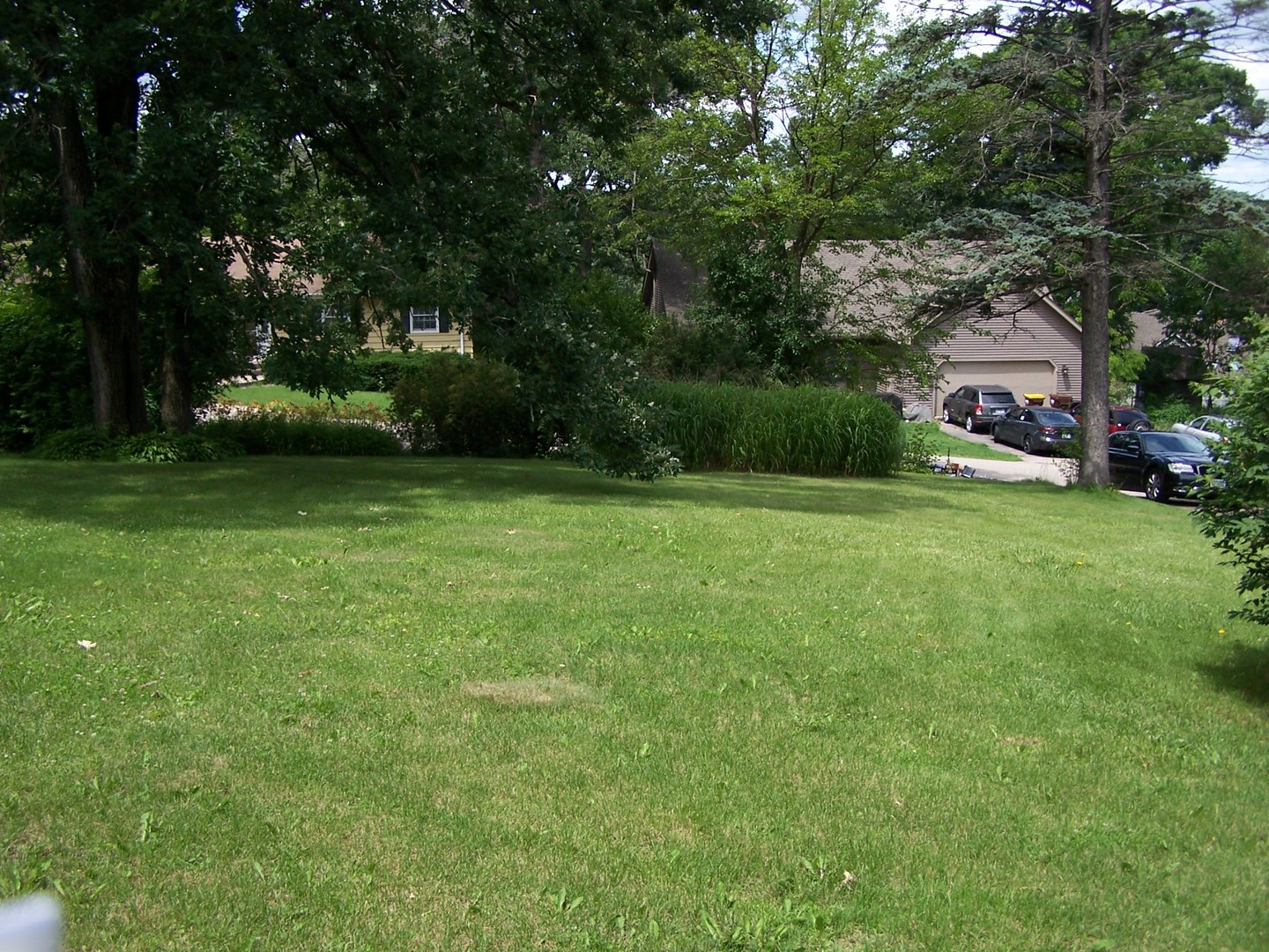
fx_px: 1393
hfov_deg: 49.0
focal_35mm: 38
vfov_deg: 37.7
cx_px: 634
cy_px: 476
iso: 80
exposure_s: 1/800
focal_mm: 6.3
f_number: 2.8
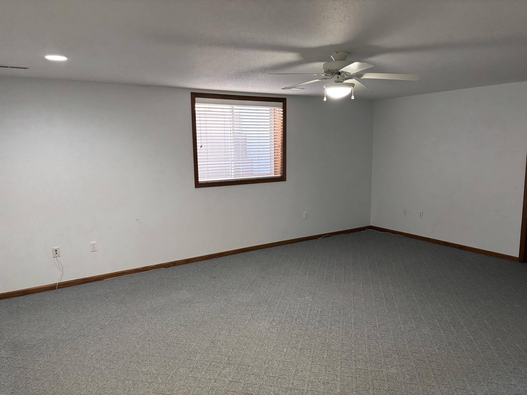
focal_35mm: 26
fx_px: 396
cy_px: 198
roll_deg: +0.8
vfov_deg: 53.1
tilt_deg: -7.2
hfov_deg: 67.3
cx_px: 264
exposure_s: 1/60
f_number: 1.6
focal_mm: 5.96
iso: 400
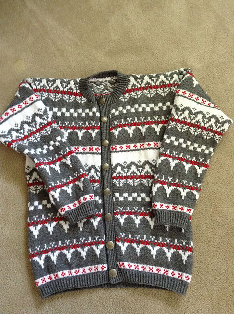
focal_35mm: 33
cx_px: 117
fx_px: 298
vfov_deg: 55.4
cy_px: 157
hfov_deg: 42.8
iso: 200
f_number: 2.4
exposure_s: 1/24
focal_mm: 3.3
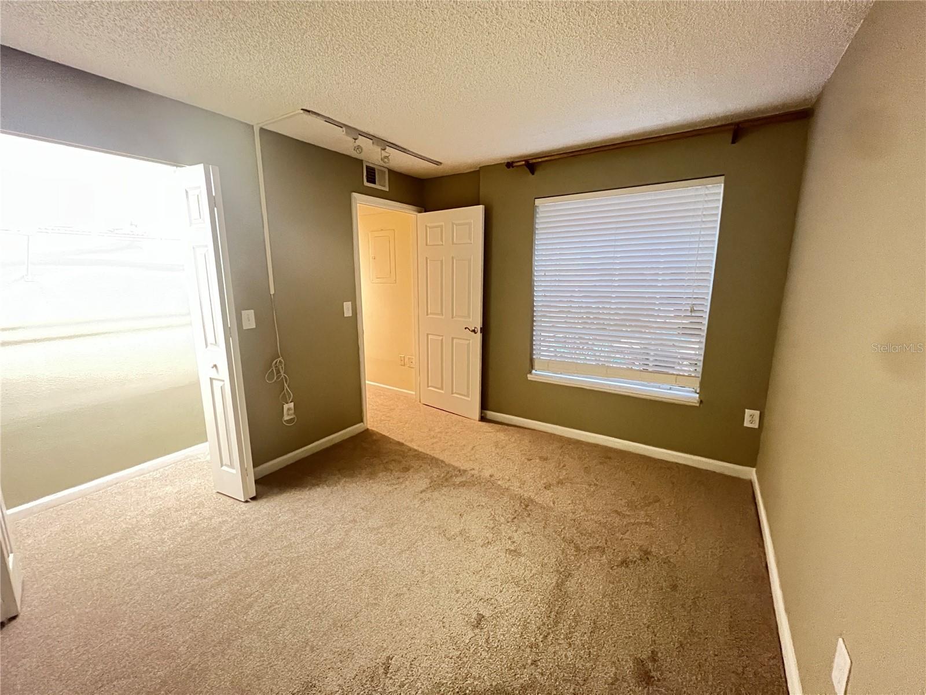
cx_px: 463
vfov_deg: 89.9
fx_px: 348
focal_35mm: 13
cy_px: 348
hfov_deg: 106.2
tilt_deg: -11.8
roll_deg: +0.5
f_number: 1.8
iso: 2000
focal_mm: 1.57
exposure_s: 1/30
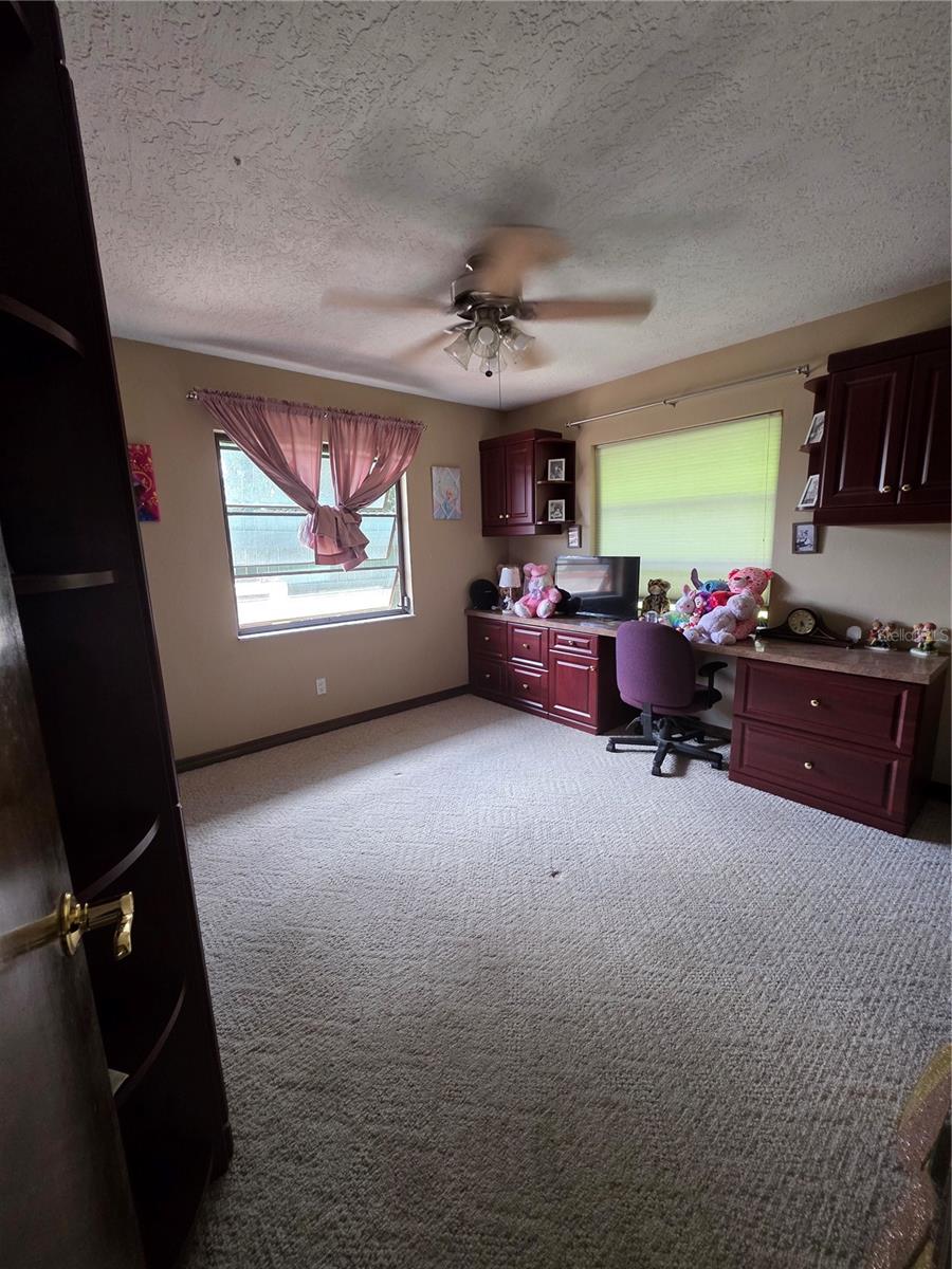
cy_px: 634
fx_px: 477
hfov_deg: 89.9
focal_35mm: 13
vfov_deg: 106.2
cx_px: 476
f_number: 1.9
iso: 400
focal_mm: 2.2
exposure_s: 1/100
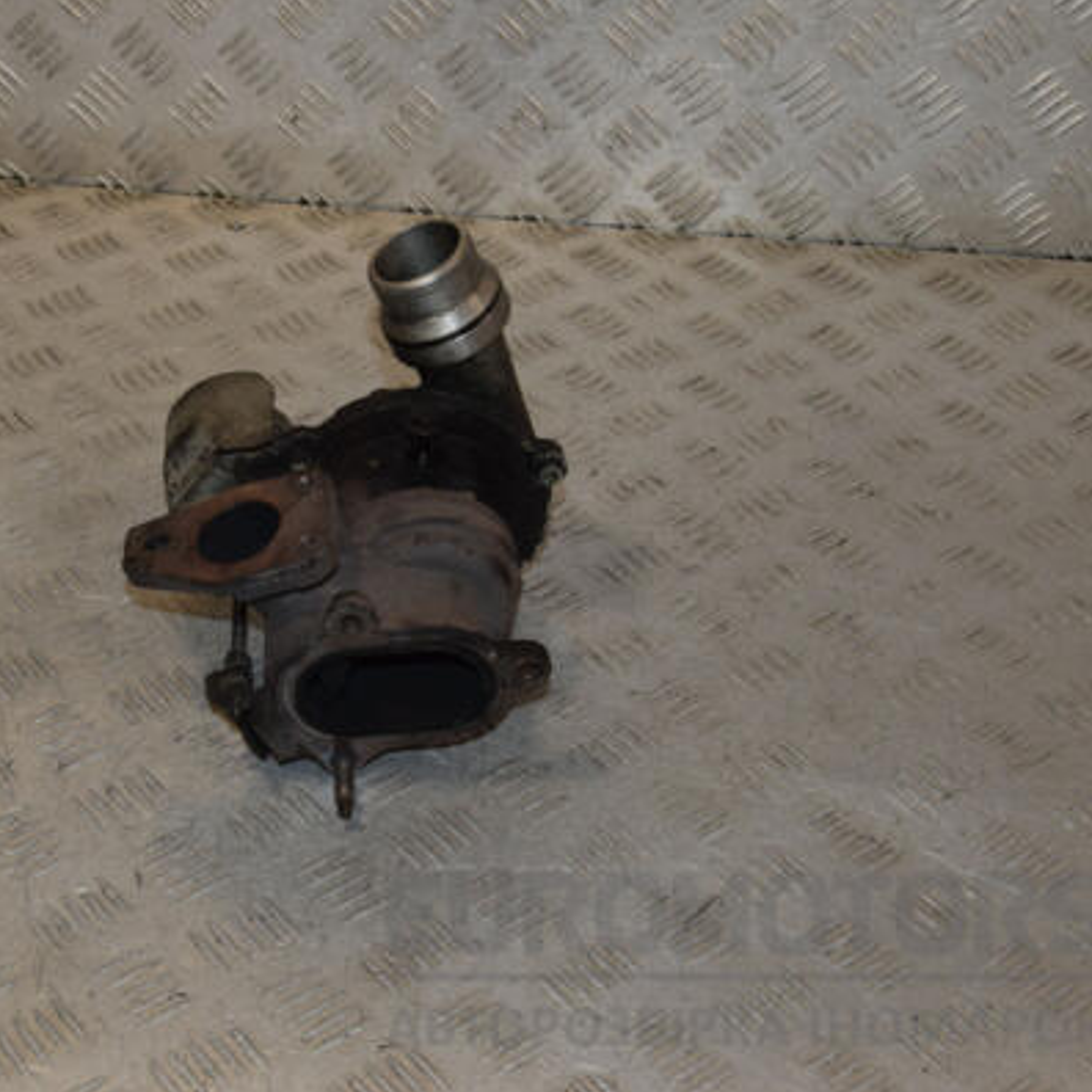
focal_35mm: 58
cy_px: 546
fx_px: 2070
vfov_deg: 29.6
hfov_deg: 29.3
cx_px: 334
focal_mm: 30
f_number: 9
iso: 800
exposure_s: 1/200
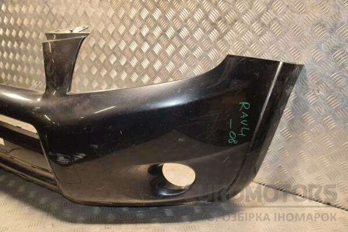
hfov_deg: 51.3
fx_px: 362
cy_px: 116
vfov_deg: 35.5
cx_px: 174
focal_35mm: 38
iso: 800
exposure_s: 1/160
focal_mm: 25
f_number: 5
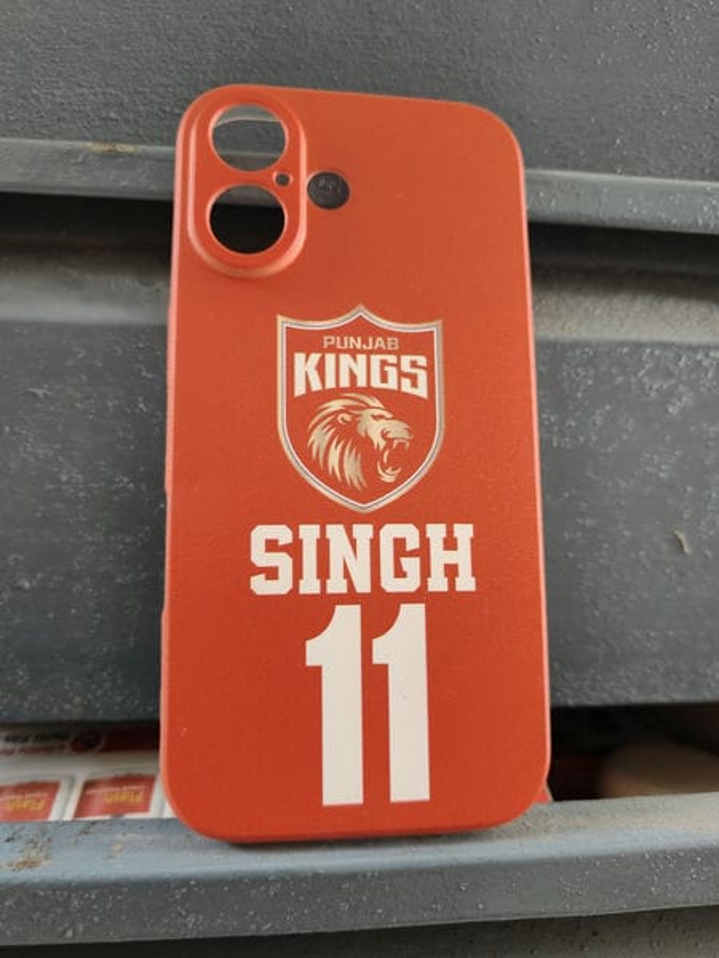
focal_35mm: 24
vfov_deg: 71.6
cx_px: 360
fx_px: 665
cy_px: 479
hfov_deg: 56.8
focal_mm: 5.59
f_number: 1.8
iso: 1000
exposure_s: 1/33
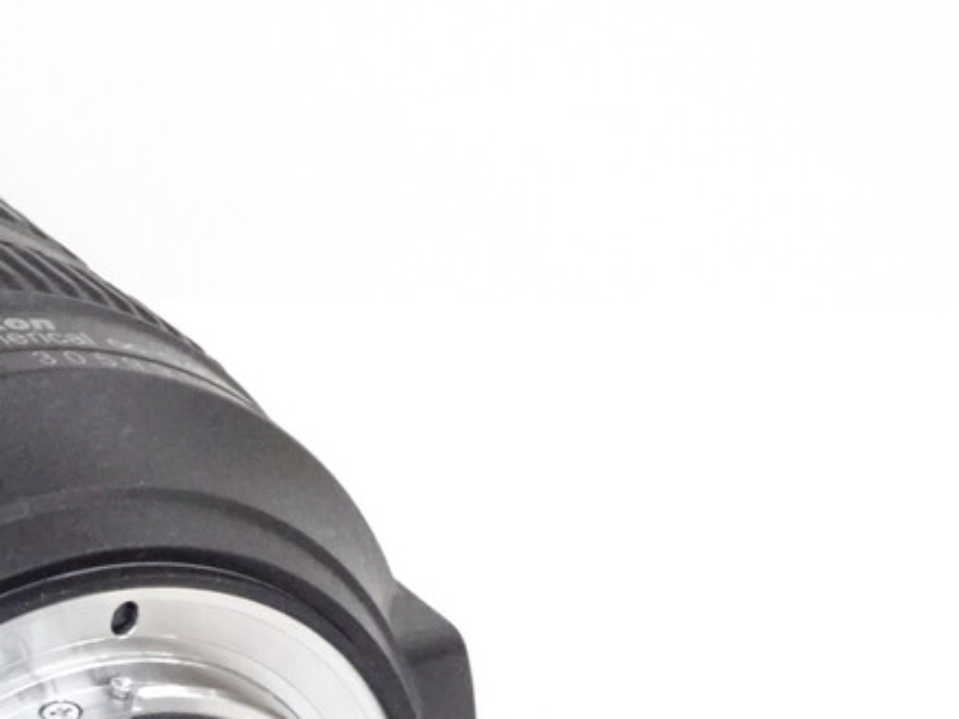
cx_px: -331
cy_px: 621
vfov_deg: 6.8
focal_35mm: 218
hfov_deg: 8.9
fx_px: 6039
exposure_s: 1/80
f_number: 5
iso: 1000
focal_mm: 13.69
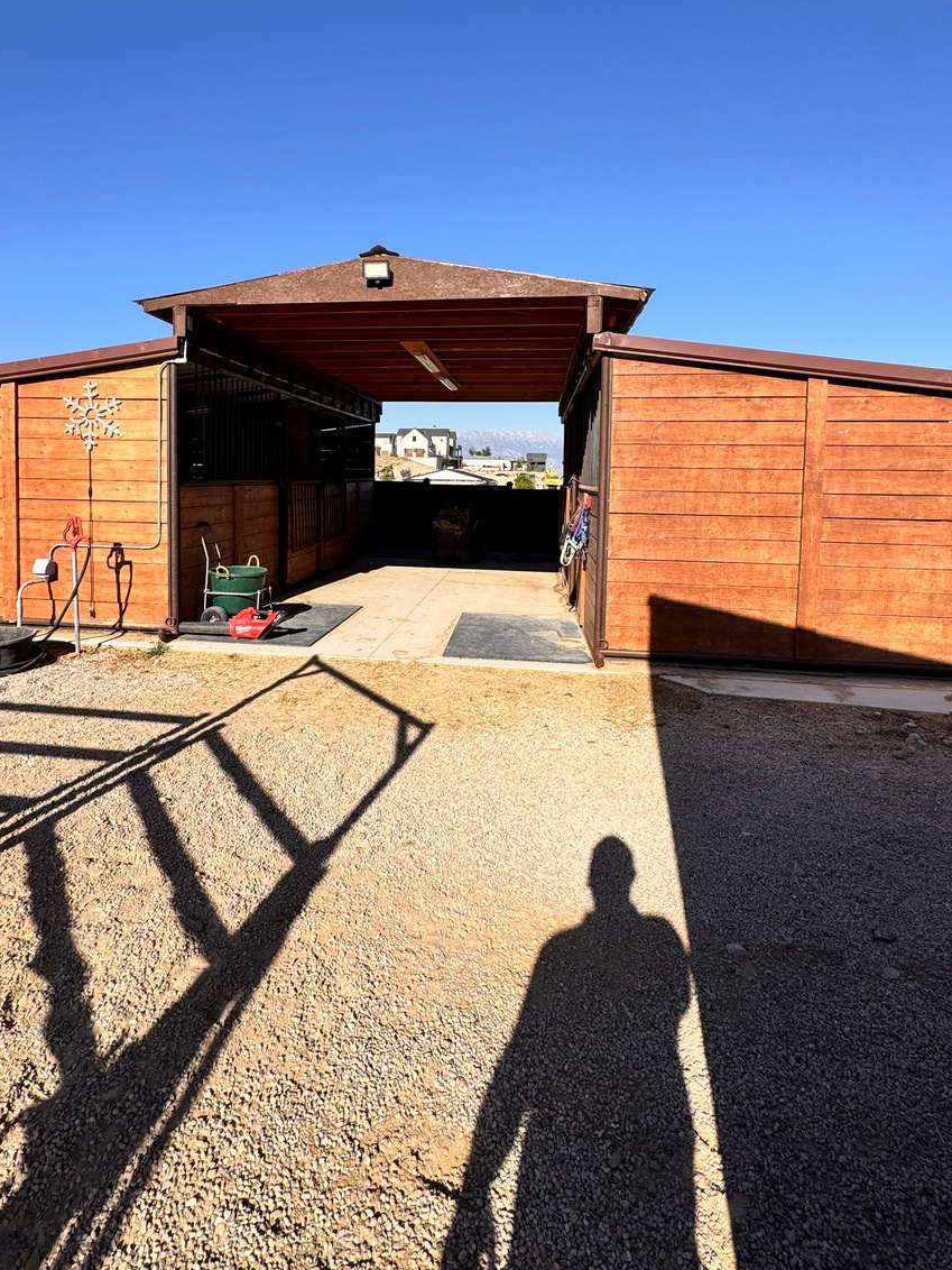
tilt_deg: -4.3
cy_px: 517
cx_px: 441
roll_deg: -0.5
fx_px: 697
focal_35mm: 19
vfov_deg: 83.8
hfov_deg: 68.6
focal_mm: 2.22
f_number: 2.2
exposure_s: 1/2208
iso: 50
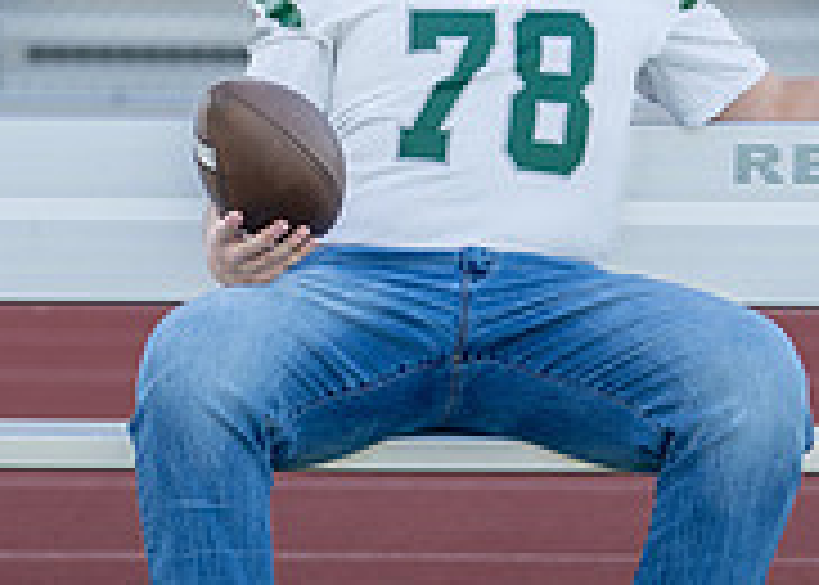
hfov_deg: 10.5
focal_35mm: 192
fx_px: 4466
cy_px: 277
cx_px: 490
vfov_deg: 7.5
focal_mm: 50
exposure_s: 1/1000
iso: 100
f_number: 1.2
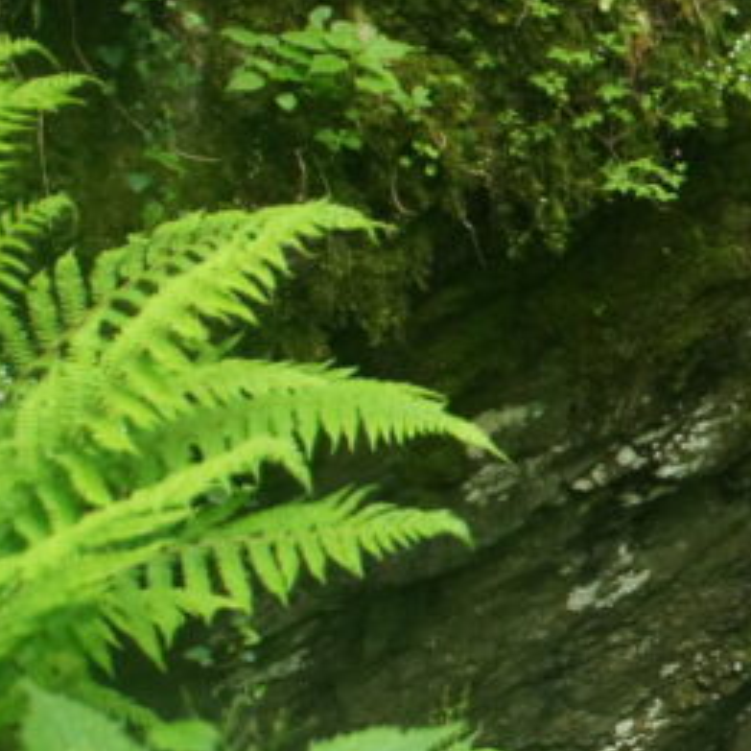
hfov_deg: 14.0
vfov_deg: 15.8
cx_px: 1373
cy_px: 420
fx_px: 2700
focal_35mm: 110
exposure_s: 1/40
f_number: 3.5
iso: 1600
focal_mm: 22
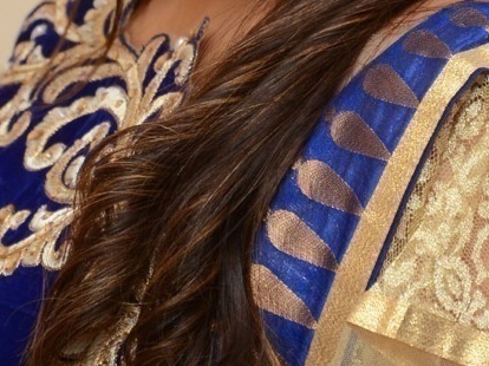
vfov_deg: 3.8
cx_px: 262
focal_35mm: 387
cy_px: -145
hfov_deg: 5.1
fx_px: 5464
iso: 1000
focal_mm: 92
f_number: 6.3
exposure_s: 1/100
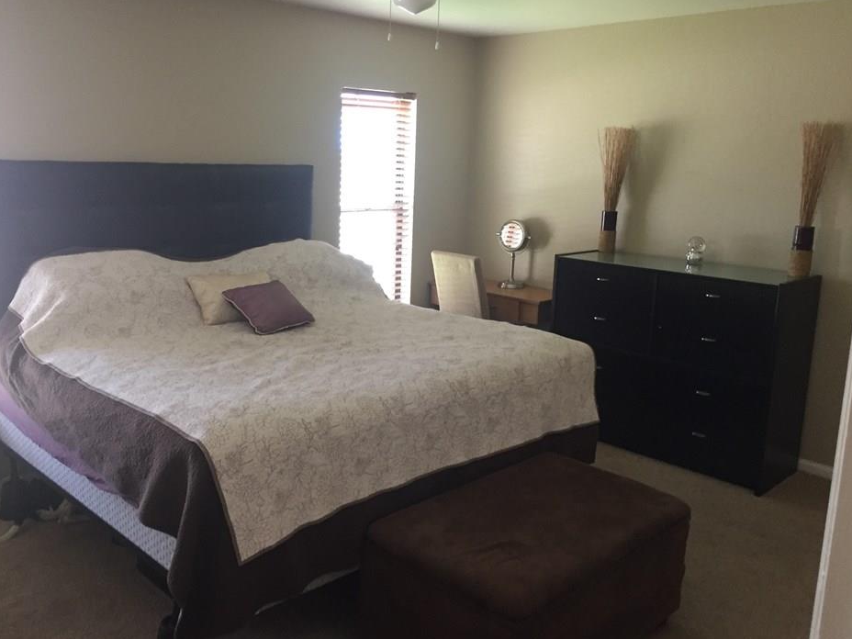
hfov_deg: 56.7
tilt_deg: -10.5
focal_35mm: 32
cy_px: 305
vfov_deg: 44.1
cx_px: 391
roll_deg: -1.4
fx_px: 788
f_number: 2.2
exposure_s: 1/30
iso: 160
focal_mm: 4.15
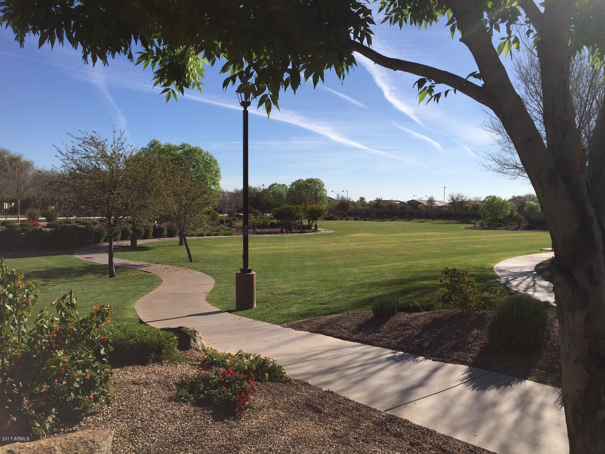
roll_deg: -0.9
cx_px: 302
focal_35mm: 29
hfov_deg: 61.7
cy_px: 227
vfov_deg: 48.2
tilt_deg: -0.1
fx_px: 507
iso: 32
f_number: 2.2
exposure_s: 1/3597
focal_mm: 4.15
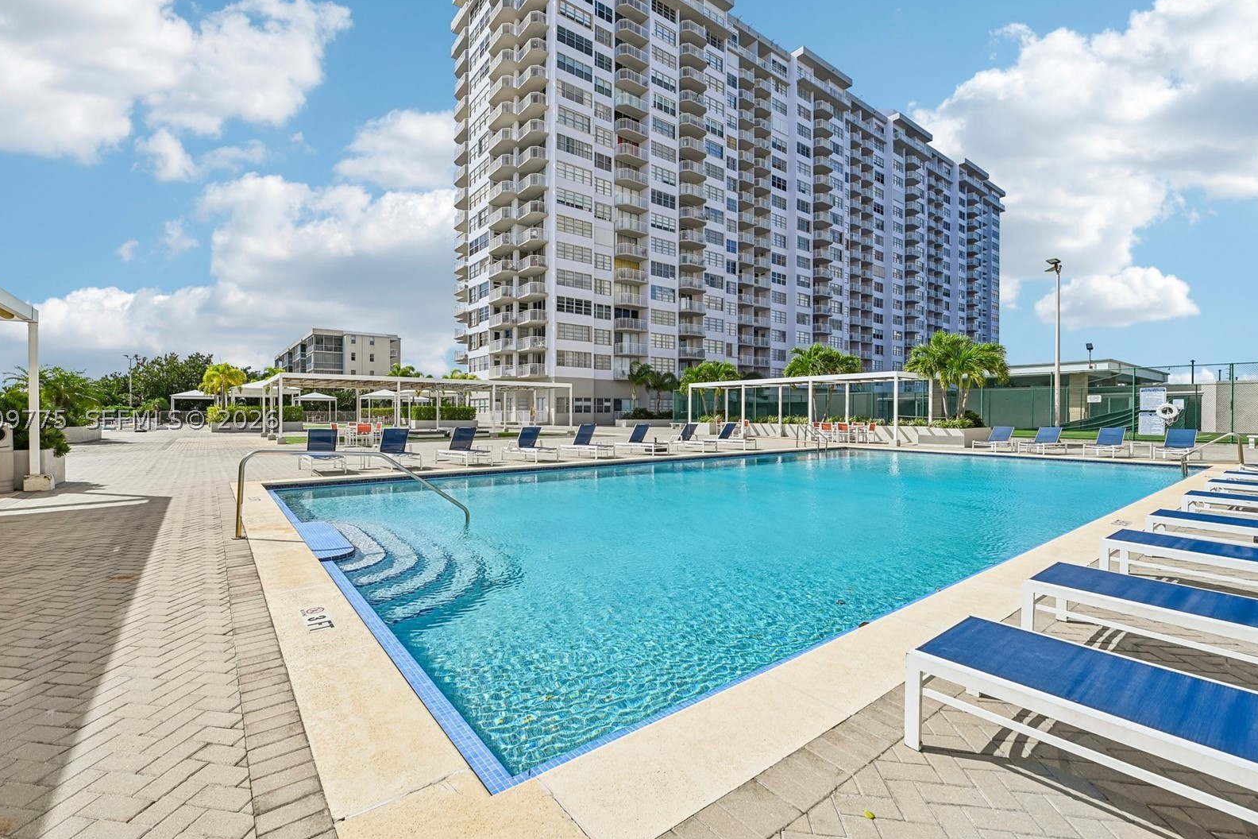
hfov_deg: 100.3
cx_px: 591
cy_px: 418
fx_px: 524
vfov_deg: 77.3
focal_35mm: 15
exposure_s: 1/500
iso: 100
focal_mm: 14
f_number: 8
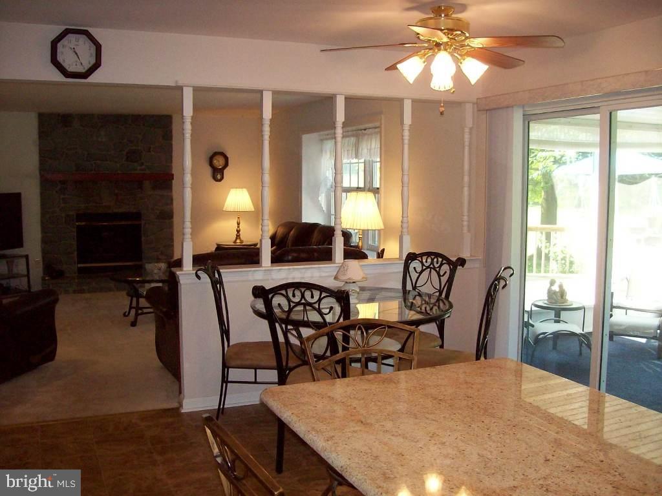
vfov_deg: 39.7
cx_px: 331
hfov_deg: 51.4
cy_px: 248
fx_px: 688
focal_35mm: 36
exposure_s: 1/64
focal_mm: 6
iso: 140
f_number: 2.7
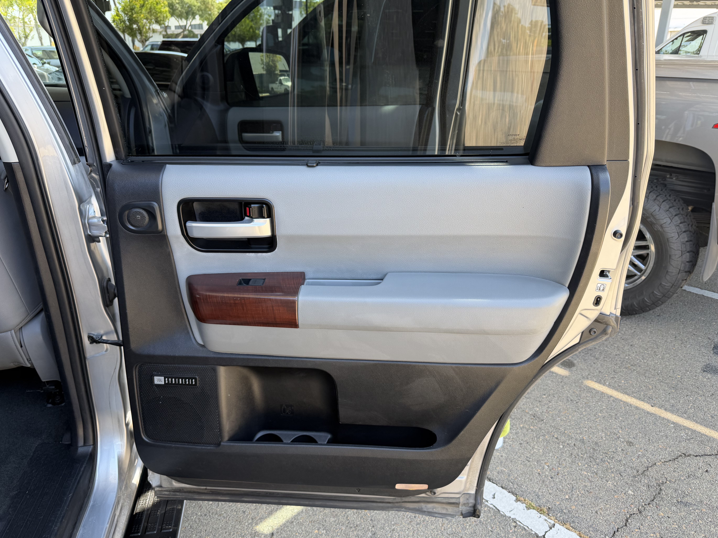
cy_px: 270
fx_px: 519
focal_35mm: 25
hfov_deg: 69.4
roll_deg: -1.1
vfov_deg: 54.9
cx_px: 361
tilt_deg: -20.7
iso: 64
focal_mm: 6.76
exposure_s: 1/169
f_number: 1.78
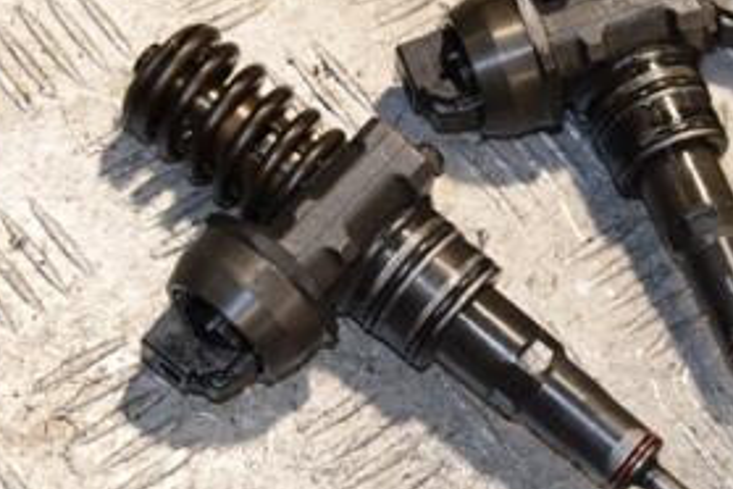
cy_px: 216
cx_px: 665
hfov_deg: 14.0
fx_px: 2954
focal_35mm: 145
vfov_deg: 9.5
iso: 800
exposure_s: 1/200
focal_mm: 45
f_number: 7.1
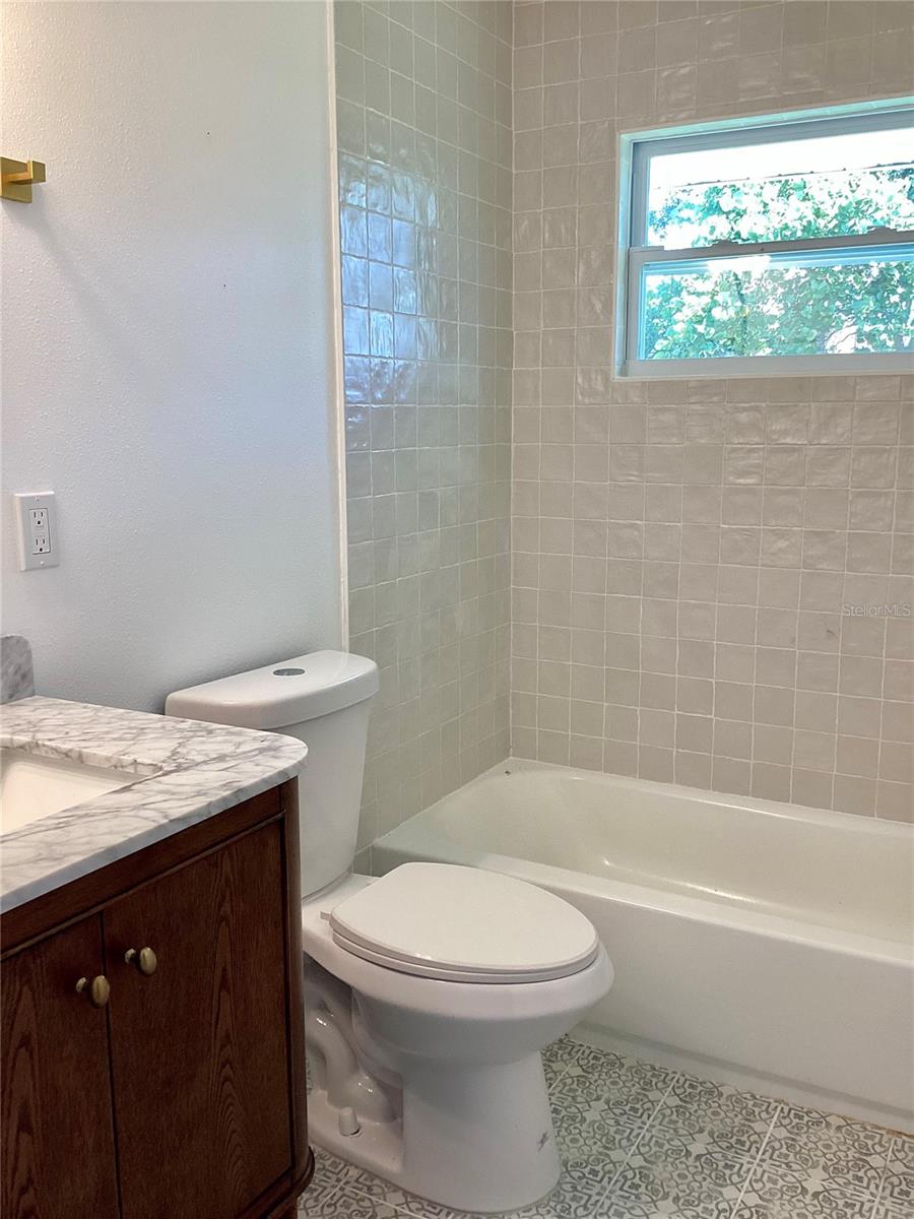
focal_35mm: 31
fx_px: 1091
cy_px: 610
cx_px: 457
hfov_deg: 45.4
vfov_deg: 58.4
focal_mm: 3.3
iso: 80
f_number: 2.4
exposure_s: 1/120
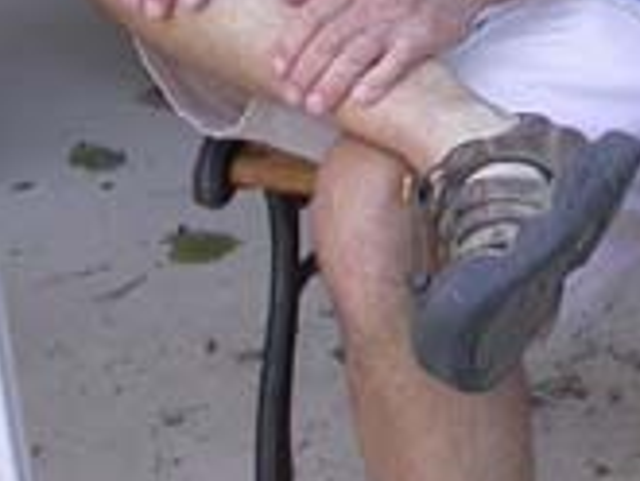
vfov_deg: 7.9
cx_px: 799
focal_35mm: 184
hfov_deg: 10.5
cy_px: -240
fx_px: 3404
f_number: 3.7
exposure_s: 1/75.2
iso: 100
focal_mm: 7.85
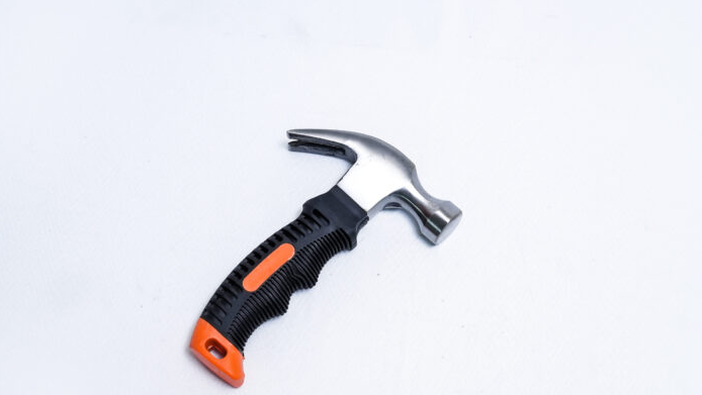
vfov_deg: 16.3
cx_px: 351
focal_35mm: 74
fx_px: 1378
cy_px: 227
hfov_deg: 28.6
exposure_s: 1/160
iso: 3200
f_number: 10
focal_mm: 70
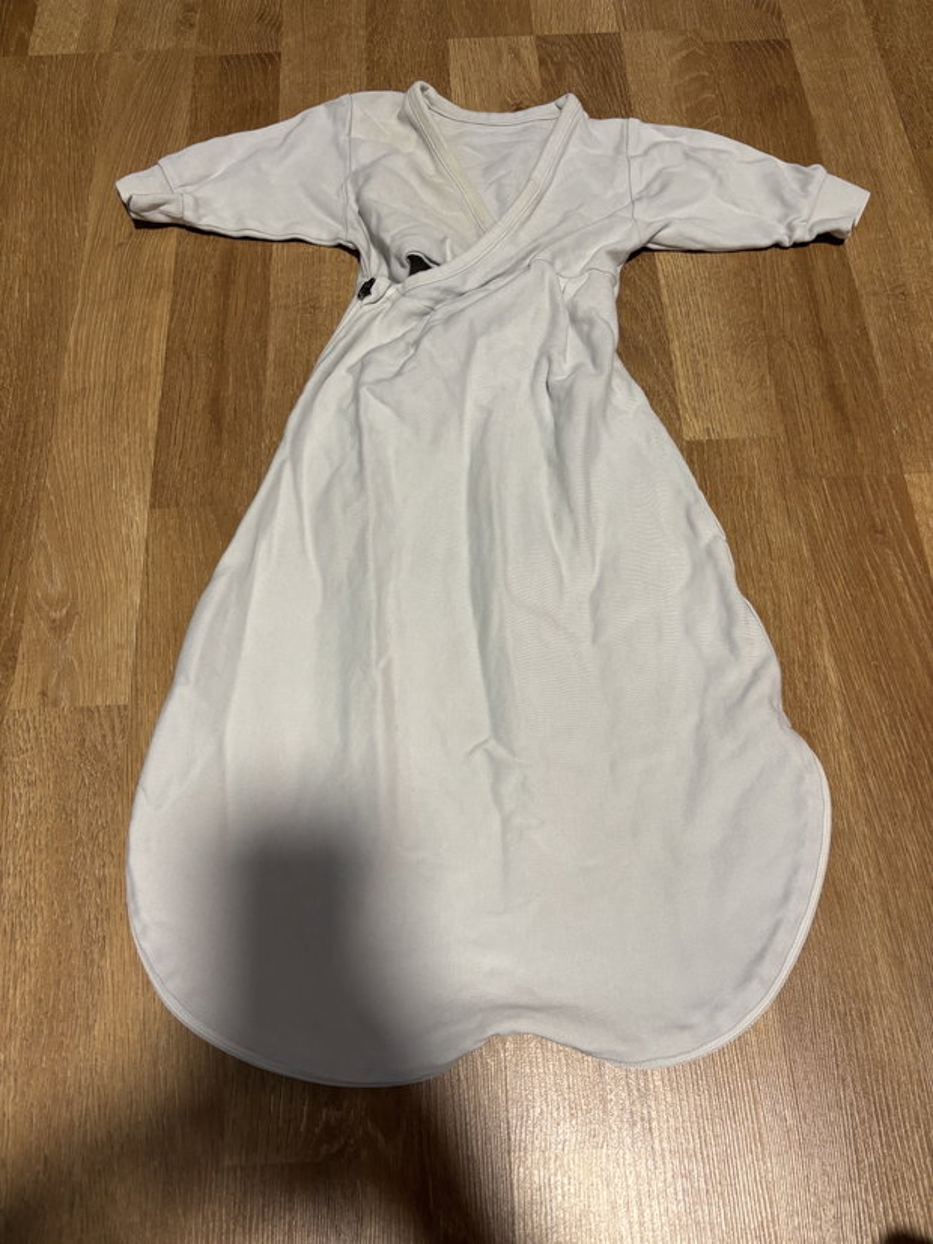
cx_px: 466
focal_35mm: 26
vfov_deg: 67.3
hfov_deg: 53.1
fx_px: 935
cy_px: 622
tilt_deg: -66.6
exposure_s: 1/50
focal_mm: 5.96
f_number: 1.6
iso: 160
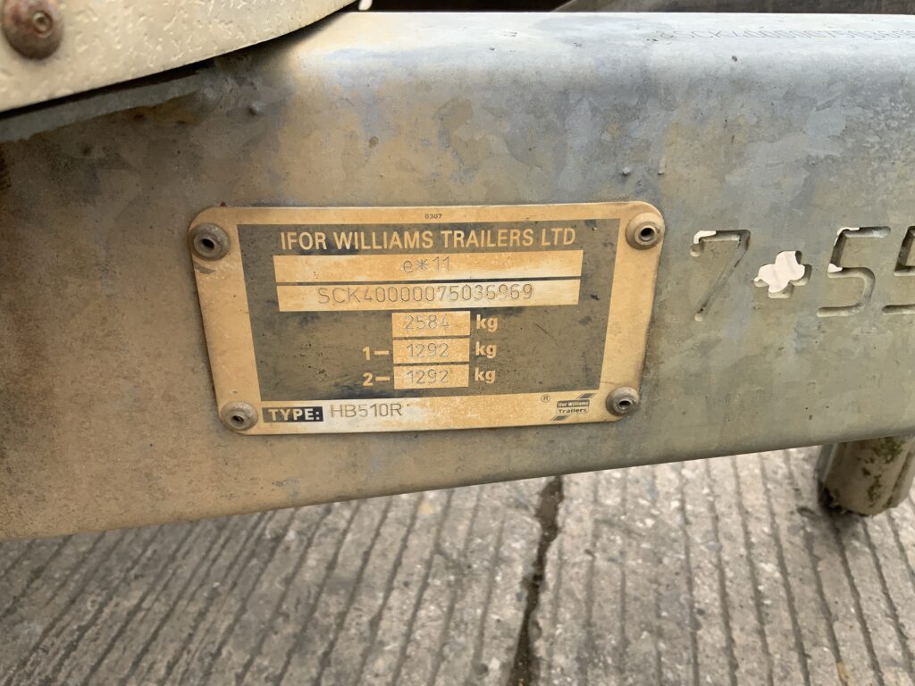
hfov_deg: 61.7
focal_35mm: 29
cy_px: 343
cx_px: 458
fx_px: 767
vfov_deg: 48.2
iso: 16
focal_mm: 3
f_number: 1.8
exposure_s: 1/419
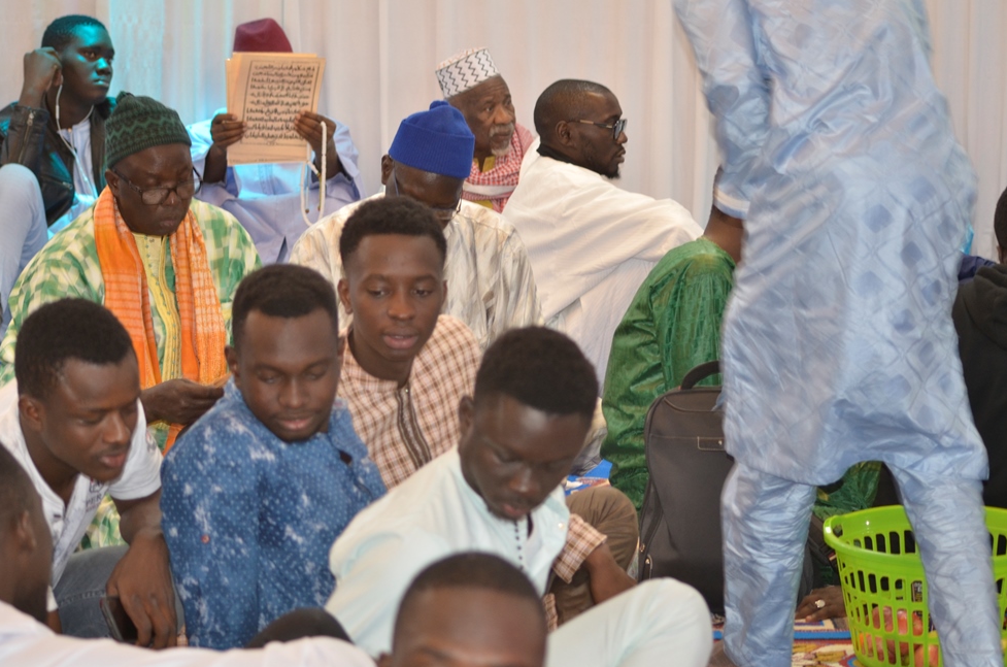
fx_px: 3070
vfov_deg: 12.4
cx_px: 493
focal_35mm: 110
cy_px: 343
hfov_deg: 18.6
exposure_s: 1/50
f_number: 4
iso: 640
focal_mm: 70
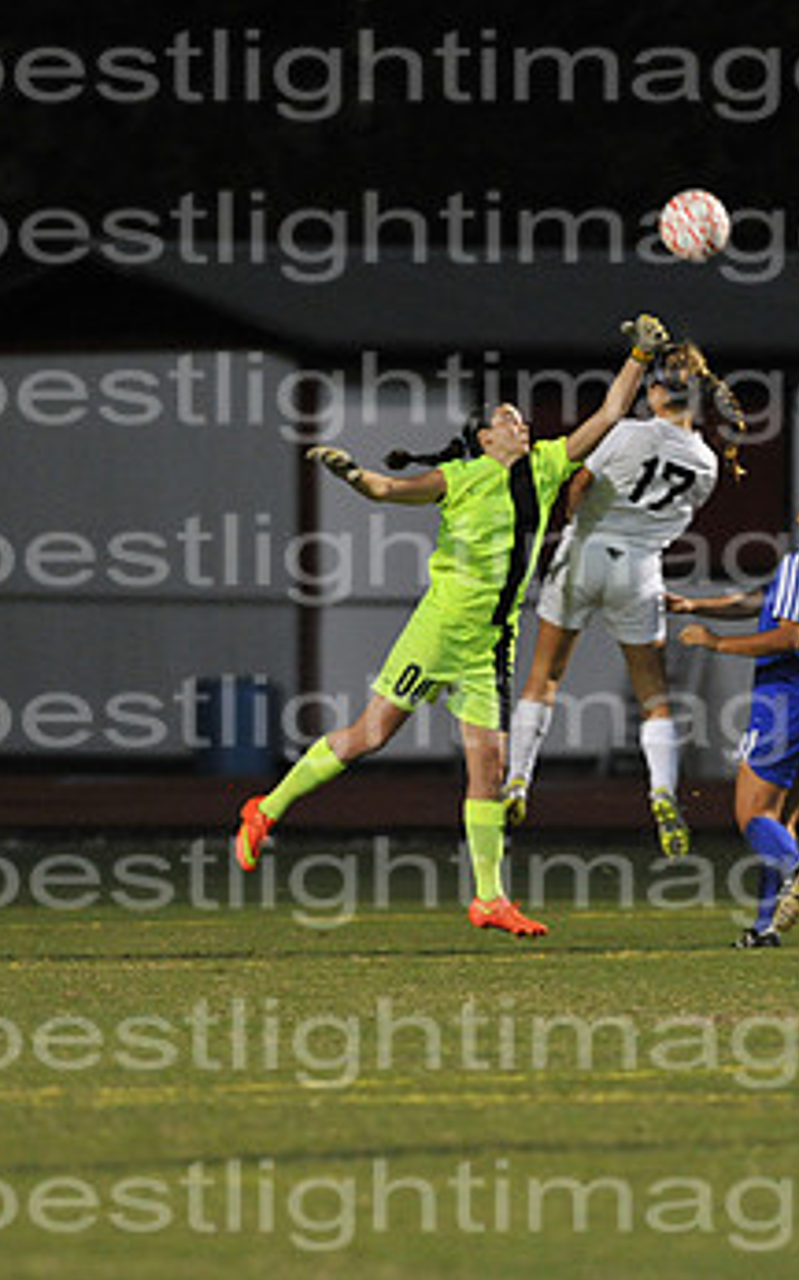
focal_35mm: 512
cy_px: 640
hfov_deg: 2.6
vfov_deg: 4.1
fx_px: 17853
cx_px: 433
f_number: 3.2
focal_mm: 300
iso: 5000
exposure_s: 1/400
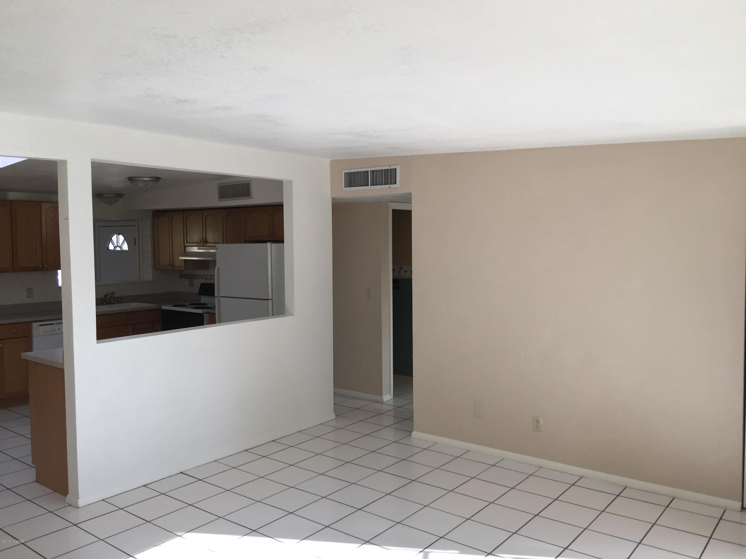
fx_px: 625
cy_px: 280
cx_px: 373
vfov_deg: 48.2
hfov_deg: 61.7
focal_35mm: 29
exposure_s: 1/120
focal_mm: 4.15
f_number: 2.2
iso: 50
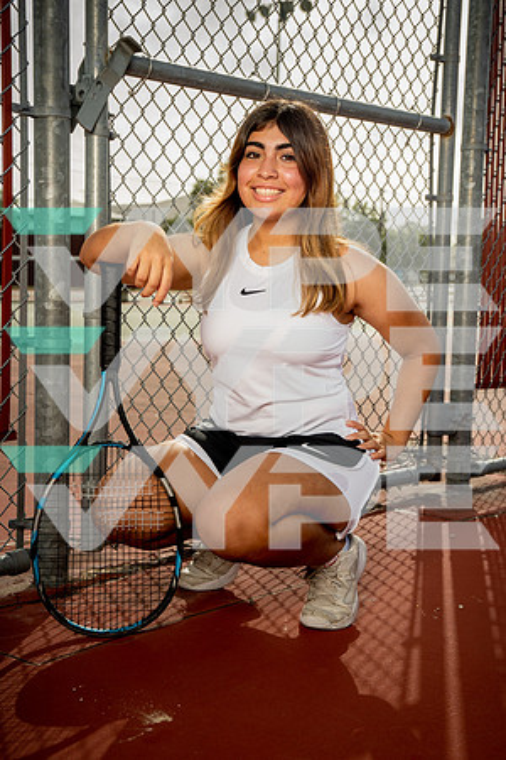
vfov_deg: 36.9
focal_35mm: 54
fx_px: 1138
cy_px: 380
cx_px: 253
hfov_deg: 25.1
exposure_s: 1/250
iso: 50
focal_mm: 54
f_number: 6.3
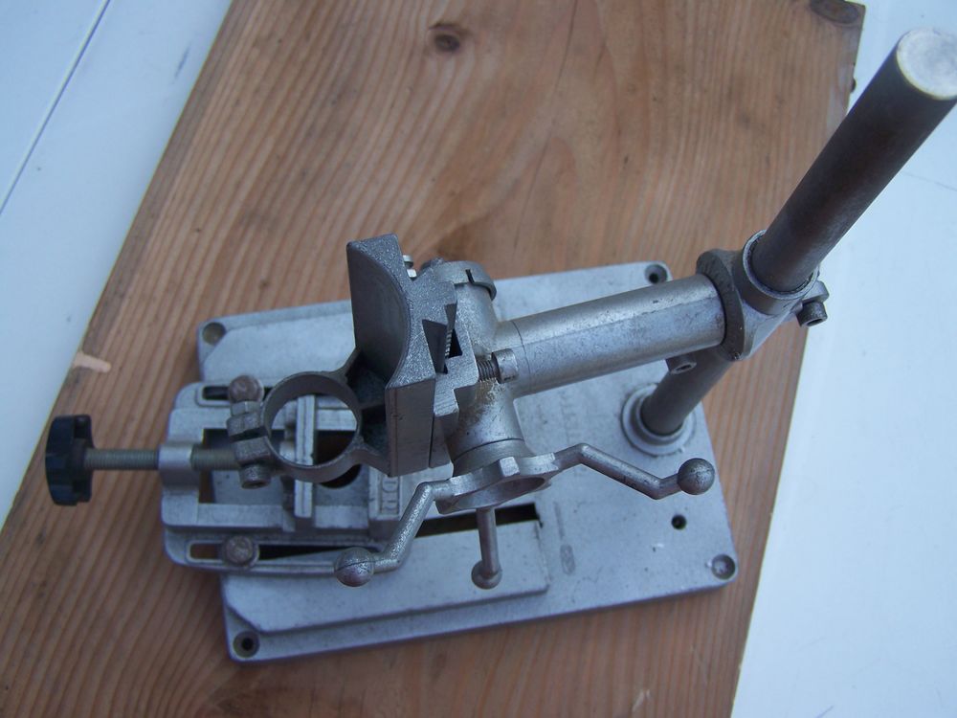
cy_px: 359
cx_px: 478
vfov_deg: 37.7
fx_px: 1051
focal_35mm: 38
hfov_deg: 49.0
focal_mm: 6.3
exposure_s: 1/200
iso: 64
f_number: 2.8
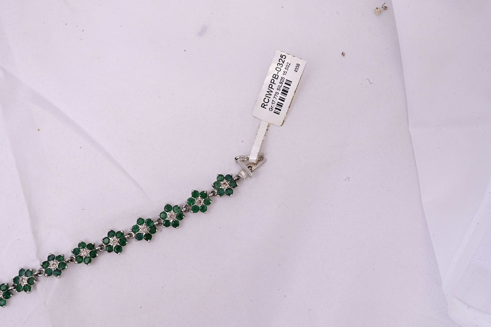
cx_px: 244
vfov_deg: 29.2
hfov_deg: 42.8
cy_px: 162
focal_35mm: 46
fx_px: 627
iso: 640
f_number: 22
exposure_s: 1/100
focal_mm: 45
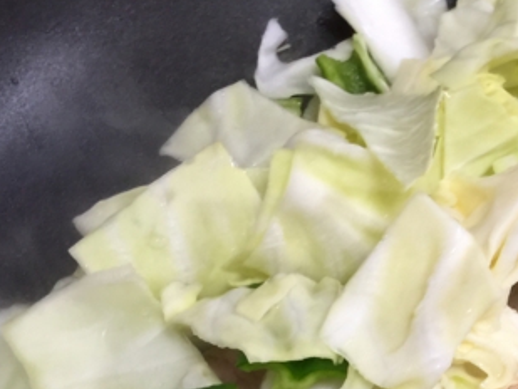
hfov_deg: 23.6
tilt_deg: -52.3
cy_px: 384
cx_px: 629
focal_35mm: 75
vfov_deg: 19.1
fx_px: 1123
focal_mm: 4.15
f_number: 2.2
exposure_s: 1/15
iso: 50
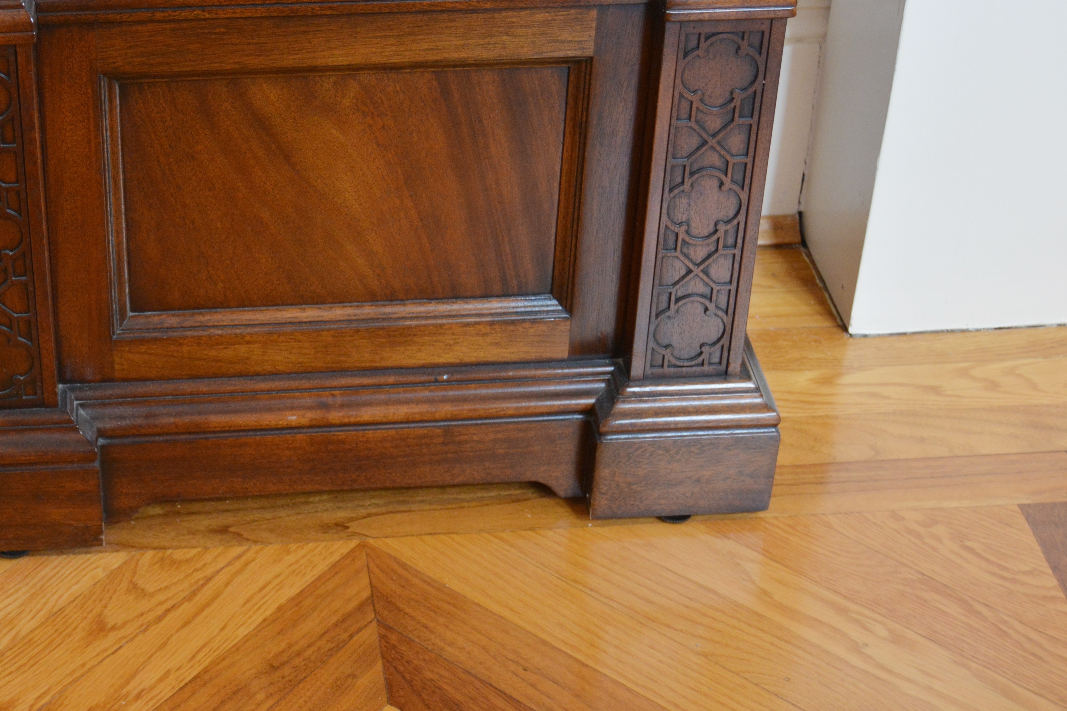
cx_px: 324
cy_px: 191
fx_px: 2104
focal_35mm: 71
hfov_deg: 28.2
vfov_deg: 19.1
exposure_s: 1/50
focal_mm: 32
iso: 800
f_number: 4.5
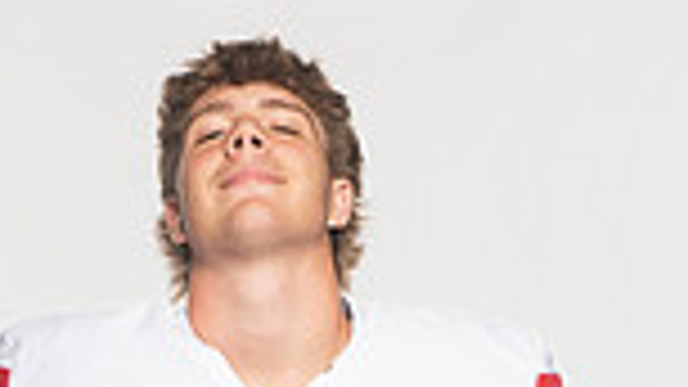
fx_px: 2809
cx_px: 261
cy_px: 981
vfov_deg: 7.3
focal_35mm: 154
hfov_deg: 14.0
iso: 500
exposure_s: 1/200
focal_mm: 50
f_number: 6.3
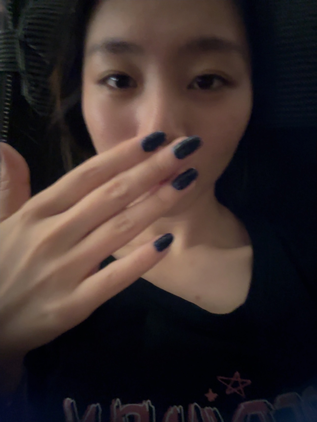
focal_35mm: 23
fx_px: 281
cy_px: 211
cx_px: 158
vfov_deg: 73.9
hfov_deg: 58.9
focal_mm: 2.69
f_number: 1.9
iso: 2000
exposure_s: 1/16
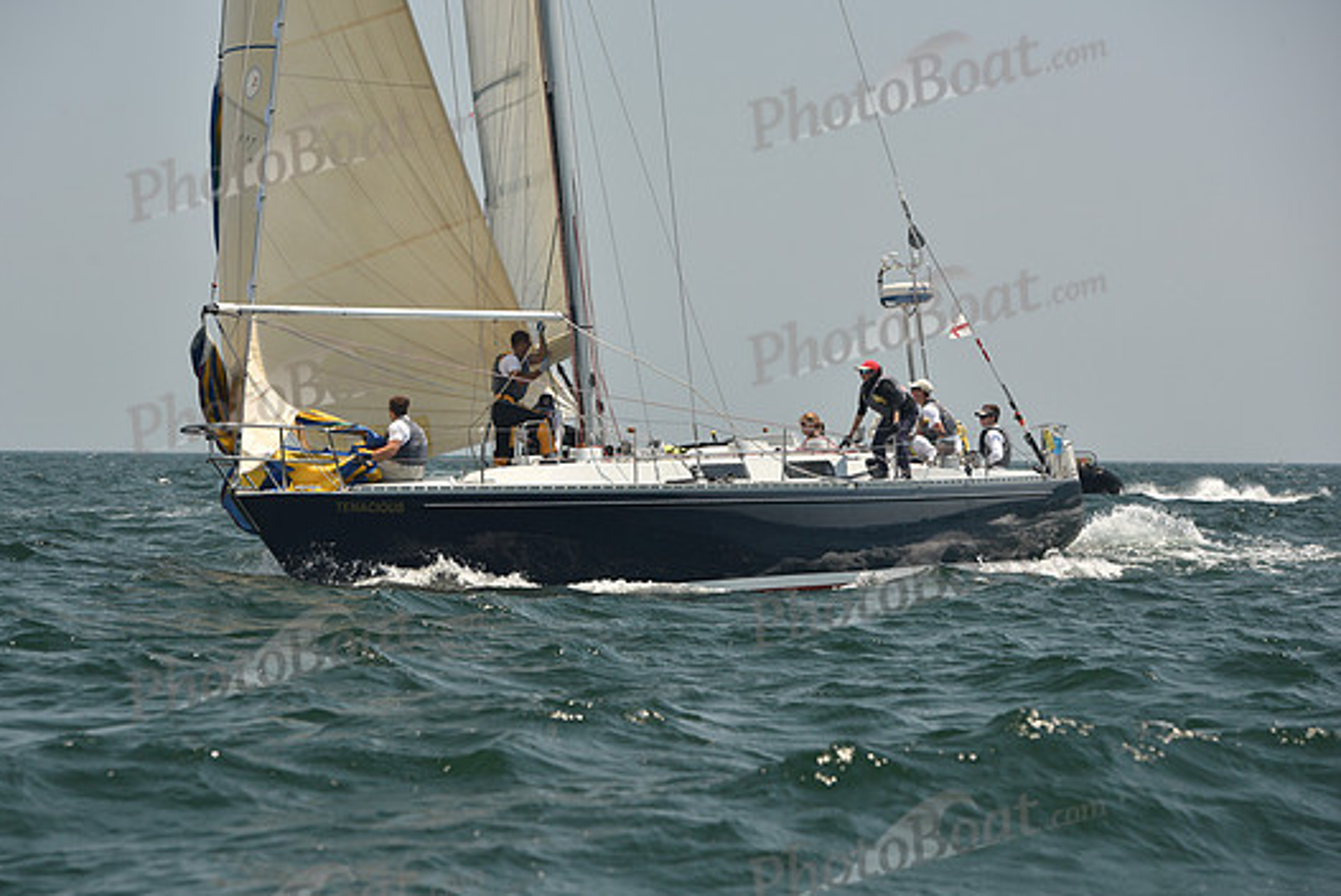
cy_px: 487
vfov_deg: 8.9
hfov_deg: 13.3
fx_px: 5739
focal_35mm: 154
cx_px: 618
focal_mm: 140
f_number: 6.3
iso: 250
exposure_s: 1/640
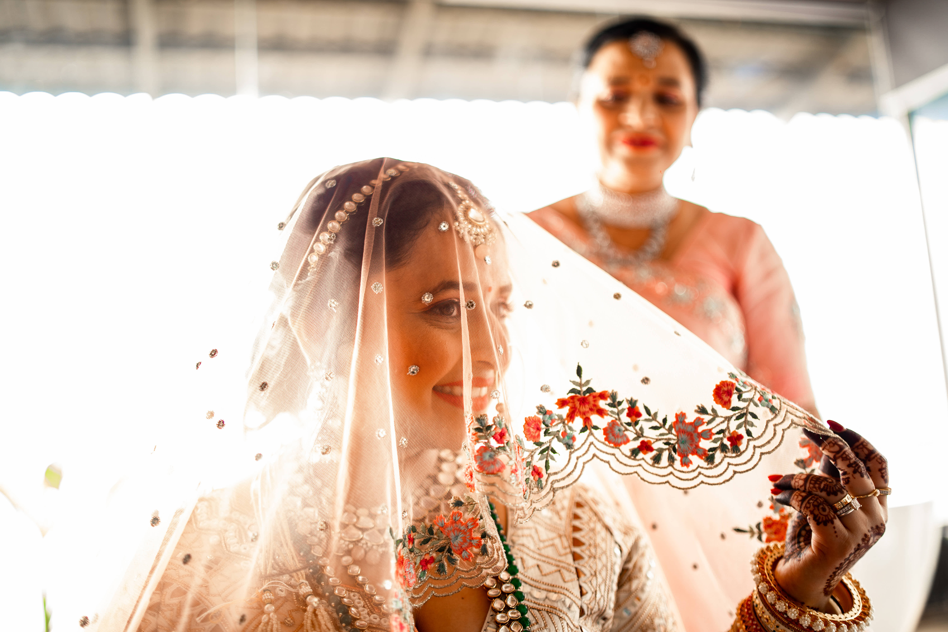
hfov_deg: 54.4
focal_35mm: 35
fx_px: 922
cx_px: 474
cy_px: 316
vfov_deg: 37.9
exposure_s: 1/160
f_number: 1.6
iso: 80
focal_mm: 35
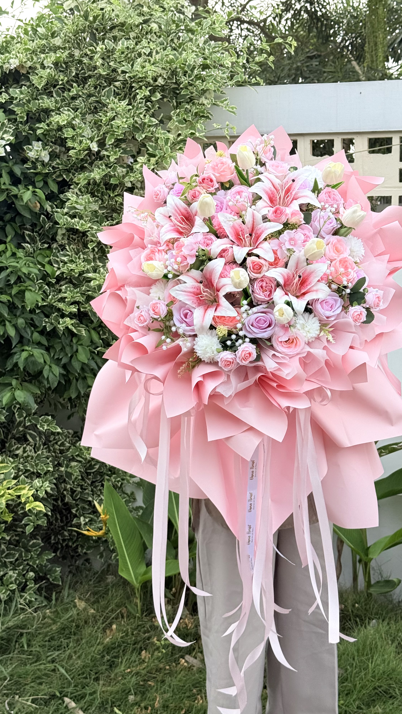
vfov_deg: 39.2
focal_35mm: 53
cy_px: 355
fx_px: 1004
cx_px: 251
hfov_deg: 22.6
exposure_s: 1/1484
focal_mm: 6.76
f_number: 1.78
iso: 64
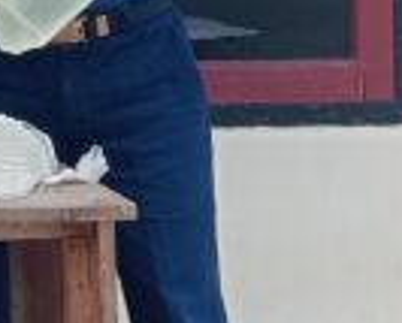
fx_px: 1956
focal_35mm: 164
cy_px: -115
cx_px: -408
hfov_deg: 10.7
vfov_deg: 9.3
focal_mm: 3.98
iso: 100
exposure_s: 1/285
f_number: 1.8
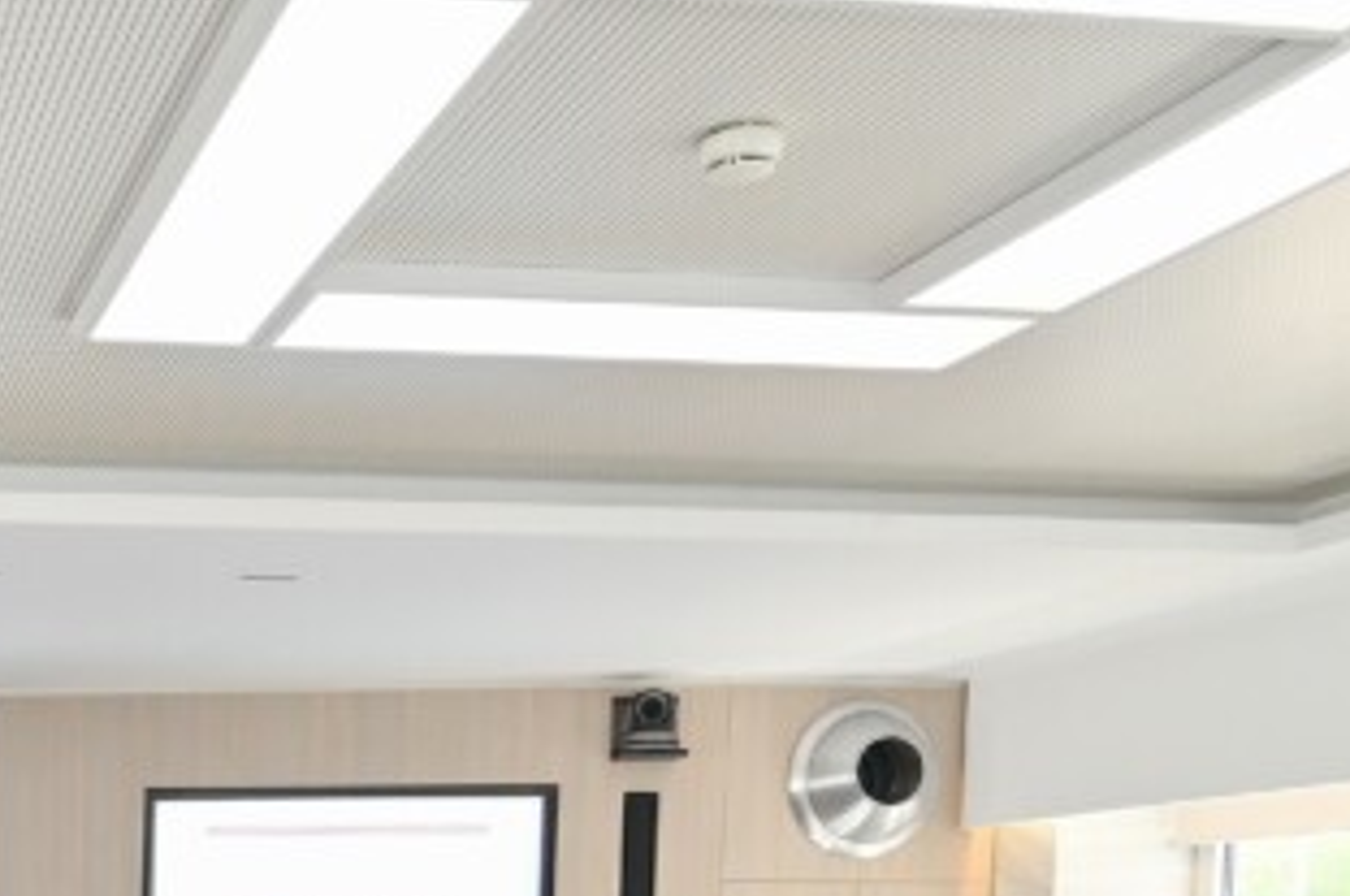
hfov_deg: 34.4
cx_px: -264
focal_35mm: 46
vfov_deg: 24.9
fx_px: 1722
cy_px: 1193
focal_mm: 14
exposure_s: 1/200
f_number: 4
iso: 1600
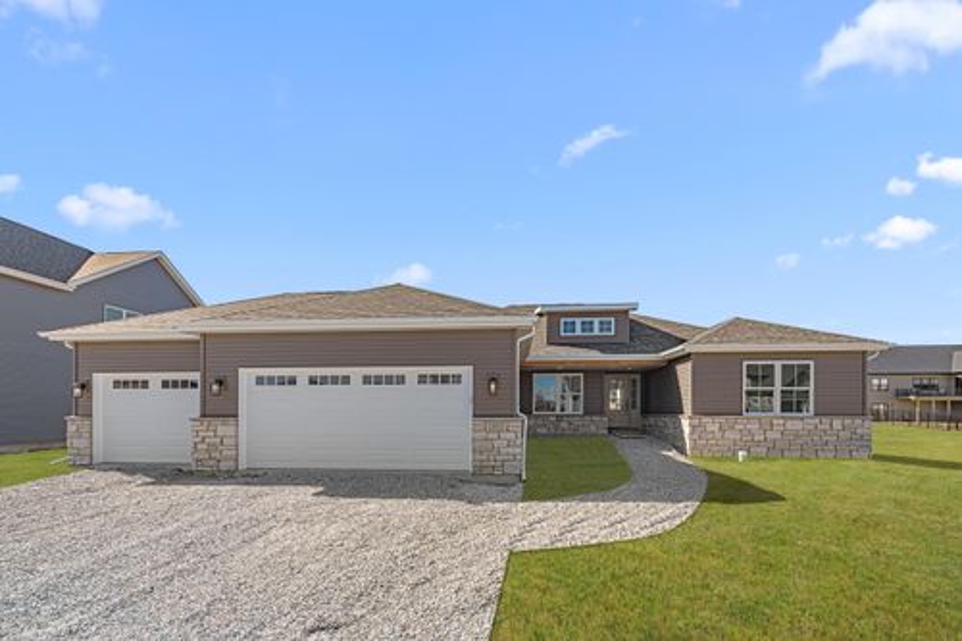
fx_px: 374
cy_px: 320
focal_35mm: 14
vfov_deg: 81.2
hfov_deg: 104.3
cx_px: 481
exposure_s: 1/1000
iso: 100
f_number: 10
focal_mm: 14
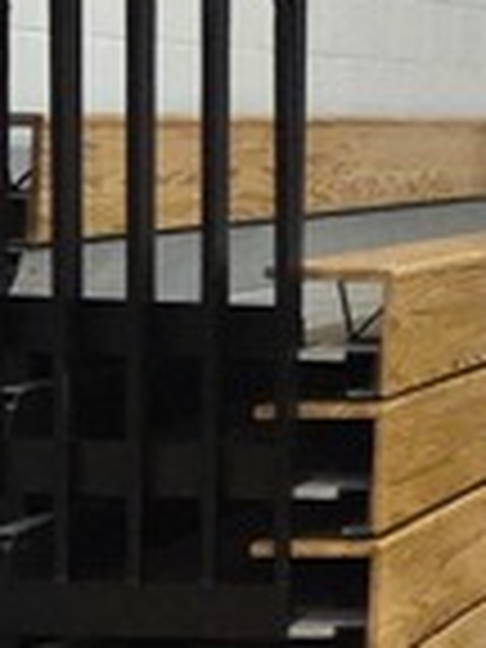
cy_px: 158
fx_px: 3070
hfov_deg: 7.6
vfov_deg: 12.0
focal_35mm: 164
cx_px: 1566
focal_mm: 5.4
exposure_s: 1/120
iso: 500
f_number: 1.8
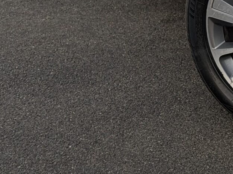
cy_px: -133
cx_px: 417
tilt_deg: -14.6
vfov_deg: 7.4
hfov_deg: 9.6
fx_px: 1319
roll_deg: +0.2
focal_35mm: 196
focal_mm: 6.76
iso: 64
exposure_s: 1/917
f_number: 1.78
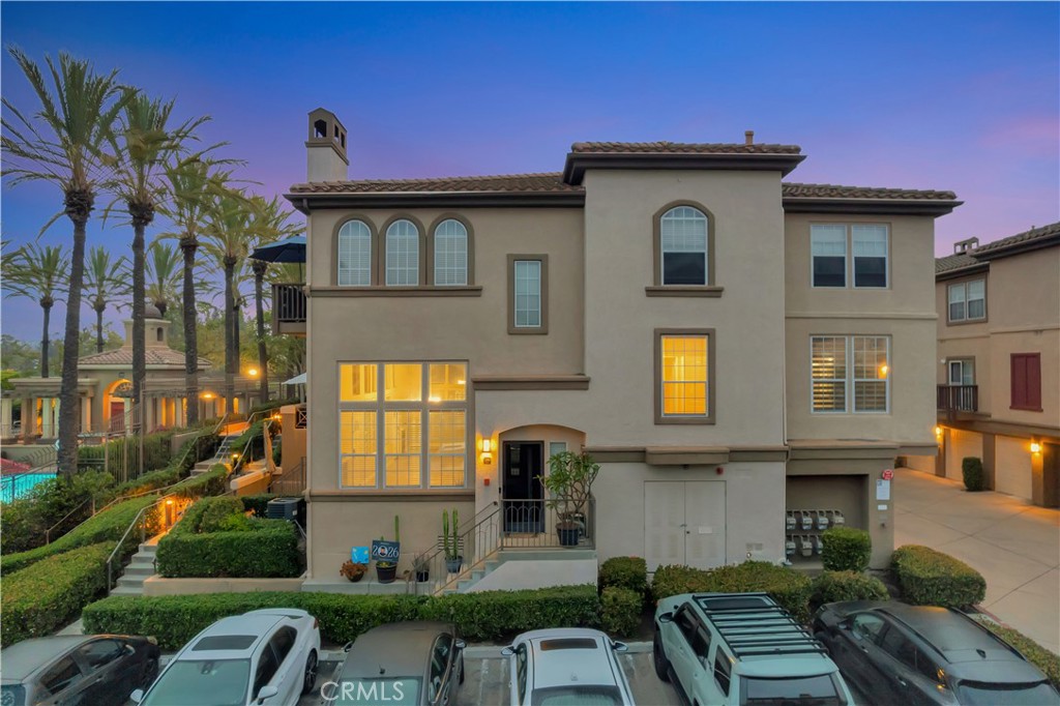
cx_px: 530
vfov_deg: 57.2
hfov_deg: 78.6
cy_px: 353
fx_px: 648
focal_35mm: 22
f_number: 2.8
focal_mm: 8.38
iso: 600
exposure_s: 1/13
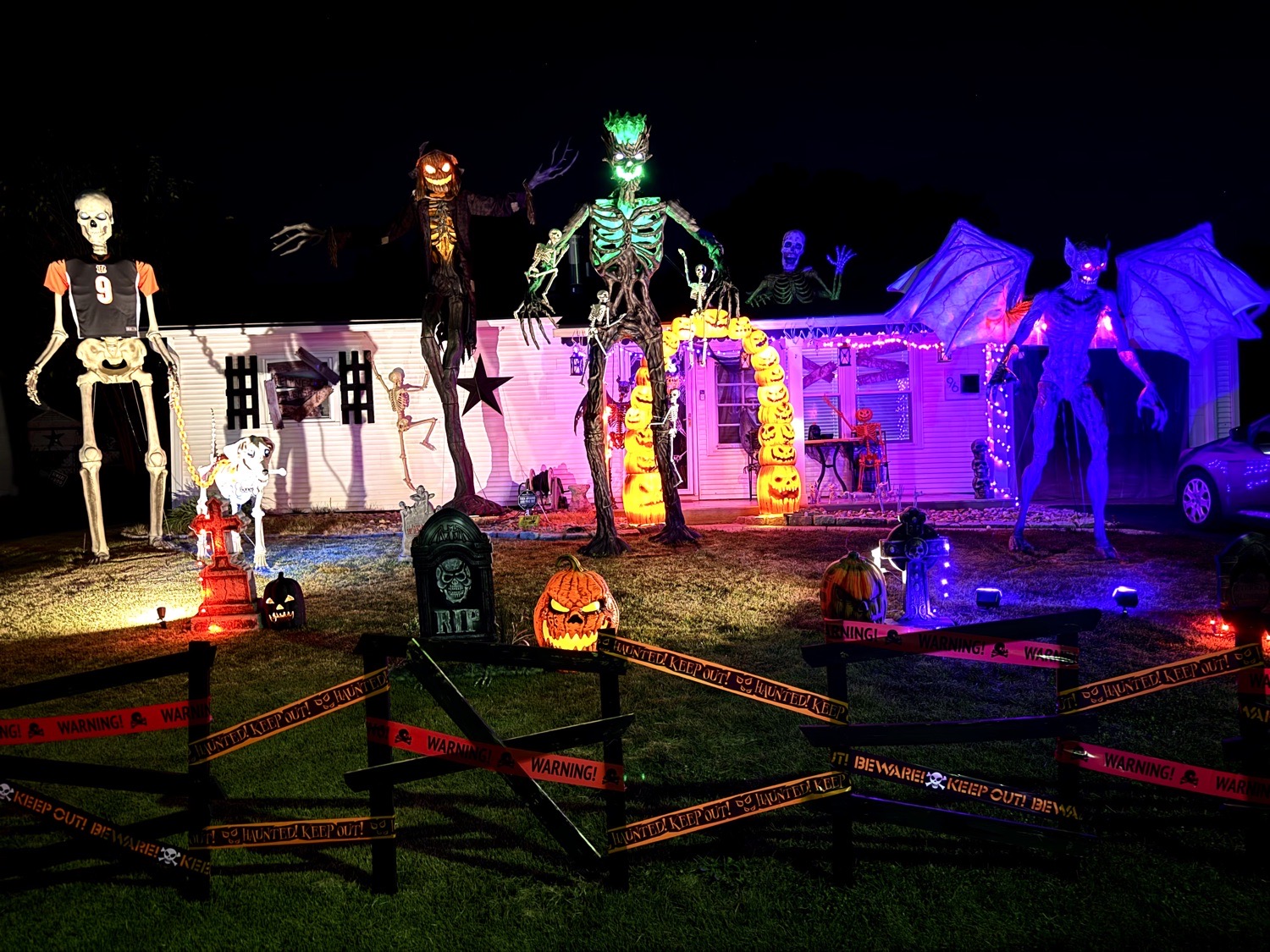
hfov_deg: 71.6
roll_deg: +1.6
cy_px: 476
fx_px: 881
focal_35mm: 24
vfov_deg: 56.8
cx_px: 635
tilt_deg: +0.5
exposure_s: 1/5
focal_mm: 6.76
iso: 1000
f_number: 1.78
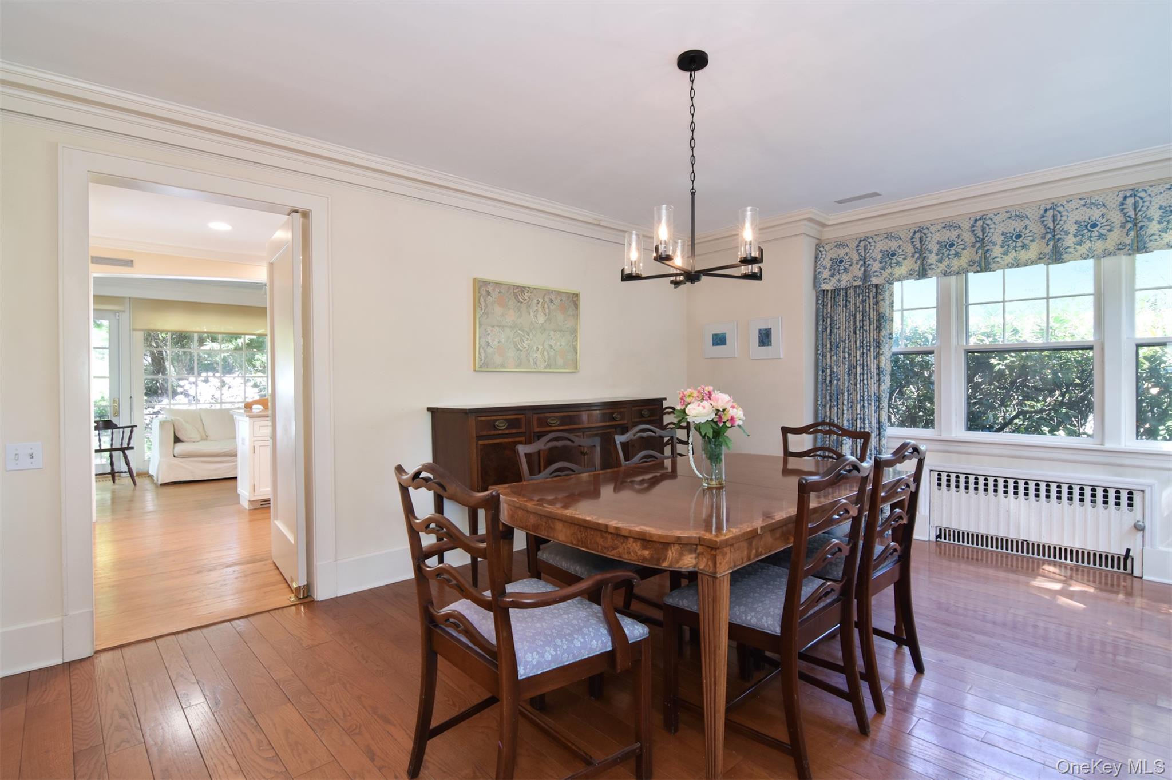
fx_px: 537
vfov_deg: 72.0
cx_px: 586
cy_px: 390
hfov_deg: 95.0
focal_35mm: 16
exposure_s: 1/30
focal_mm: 11
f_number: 8
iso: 640
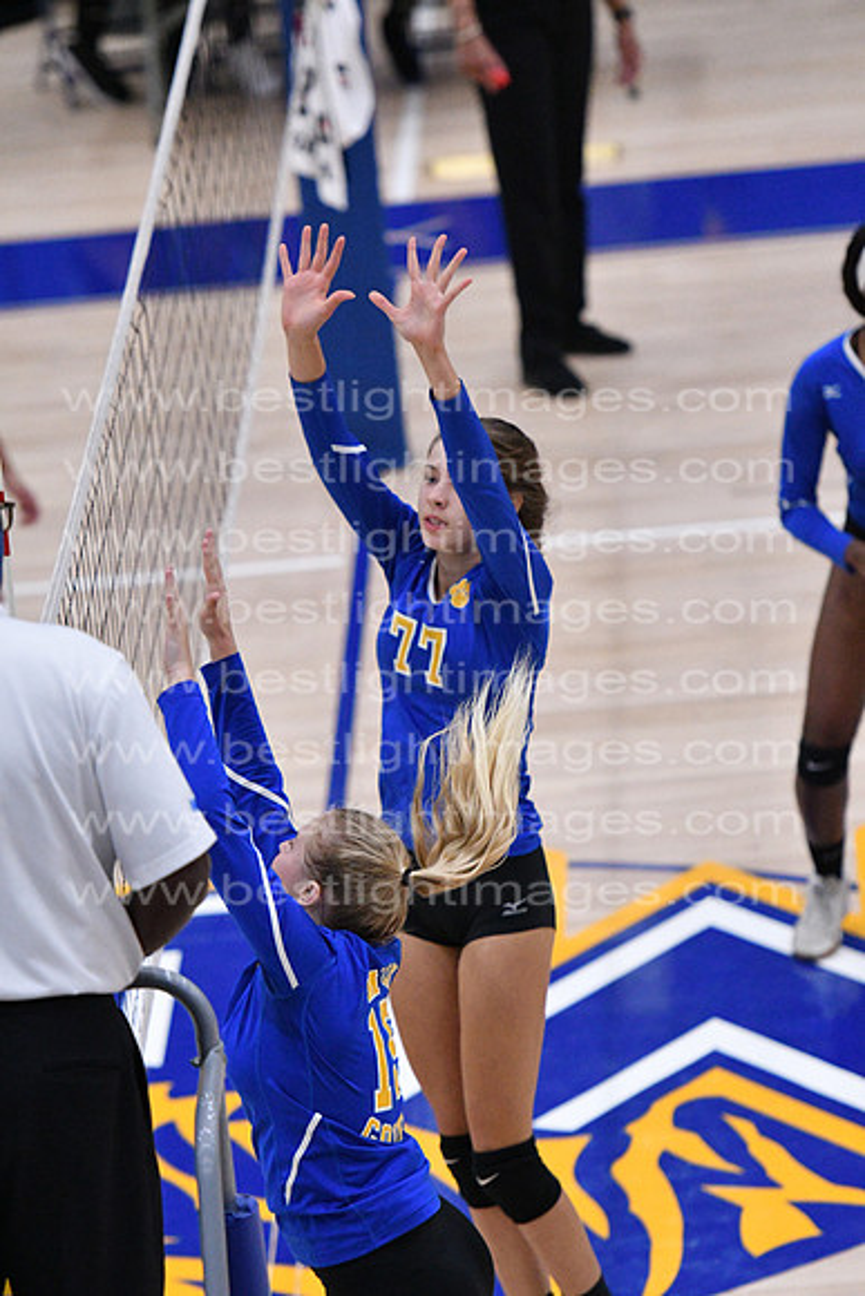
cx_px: 432
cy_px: 648
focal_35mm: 240
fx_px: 8644
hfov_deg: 5.7
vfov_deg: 8.6
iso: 6400
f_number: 3.2
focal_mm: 160
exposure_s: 1/1250
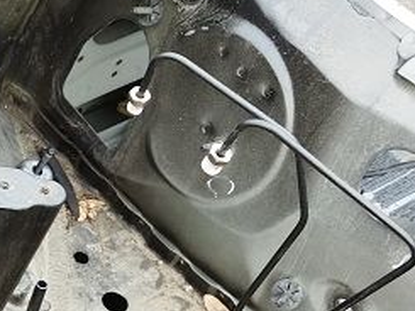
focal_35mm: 132
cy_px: 274
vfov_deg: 11.2
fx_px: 1583
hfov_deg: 14.7
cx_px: -5
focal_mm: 4.71
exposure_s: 1/134
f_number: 1.79
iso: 100
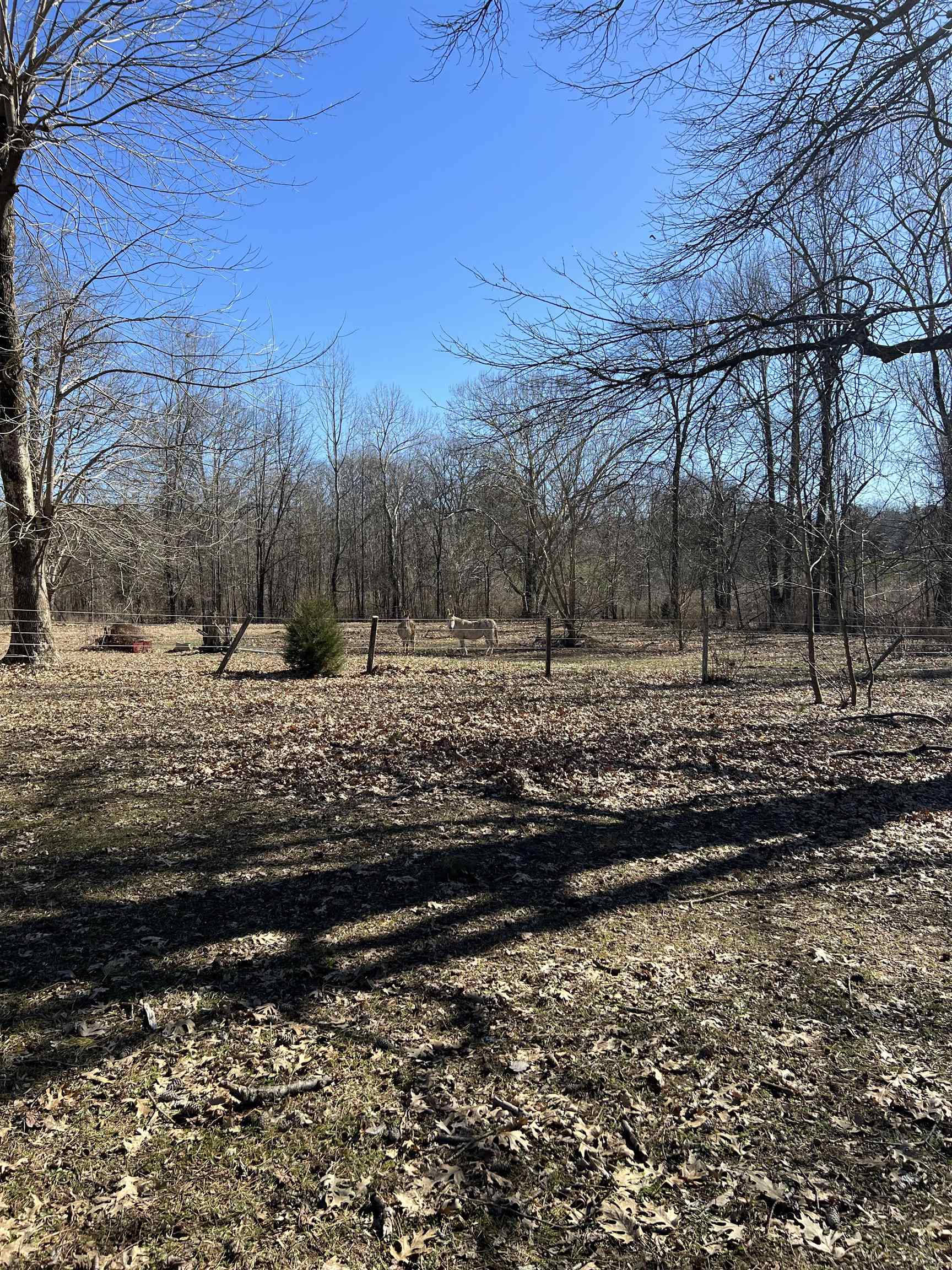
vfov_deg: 67.3
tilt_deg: +1.9
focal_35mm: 26
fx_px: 953
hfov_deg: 53.1
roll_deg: +0.3
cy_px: 635
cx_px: 476
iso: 50
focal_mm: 5.7
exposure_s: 1/2457
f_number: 1.5
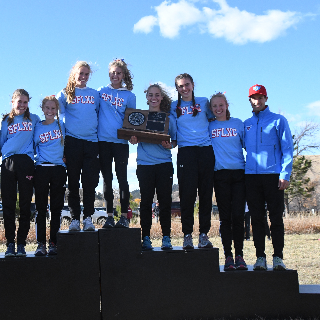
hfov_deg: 31.3
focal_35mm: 54
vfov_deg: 31.6
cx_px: 94
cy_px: 159
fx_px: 565
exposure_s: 1/3200
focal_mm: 28
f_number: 8
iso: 2500
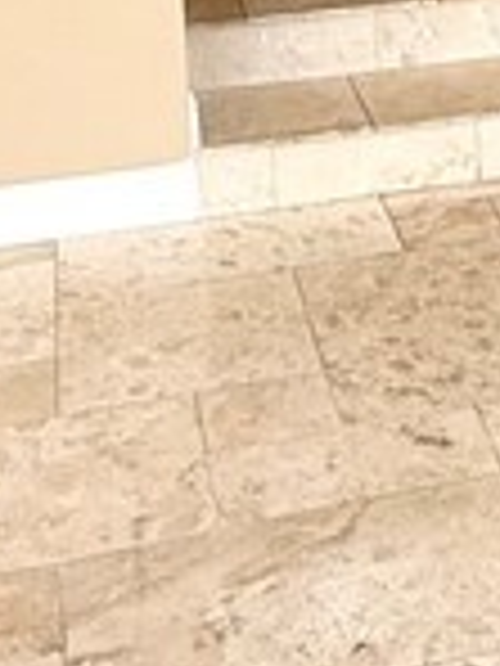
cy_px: -166
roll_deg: +0.3
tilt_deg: -11.5
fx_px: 1868
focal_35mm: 97
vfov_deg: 18.9
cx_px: 806
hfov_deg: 14.0
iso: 50
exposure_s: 1/226
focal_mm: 2.22
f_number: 2.2
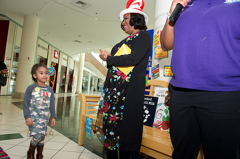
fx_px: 160
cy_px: 80
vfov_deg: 53.1
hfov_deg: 73.8
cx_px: 120
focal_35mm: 24
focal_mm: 24
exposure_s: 1/200
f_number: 6.3
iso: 1250
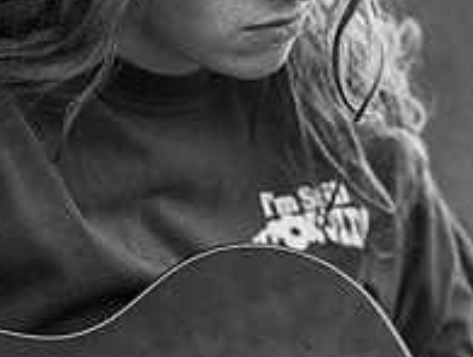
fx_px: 3737
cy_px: 67
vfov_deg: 5.5
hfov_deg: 7.2
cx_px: 204
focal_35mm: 273
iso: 2500
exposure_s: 1/200
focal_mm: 85
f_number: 2.8
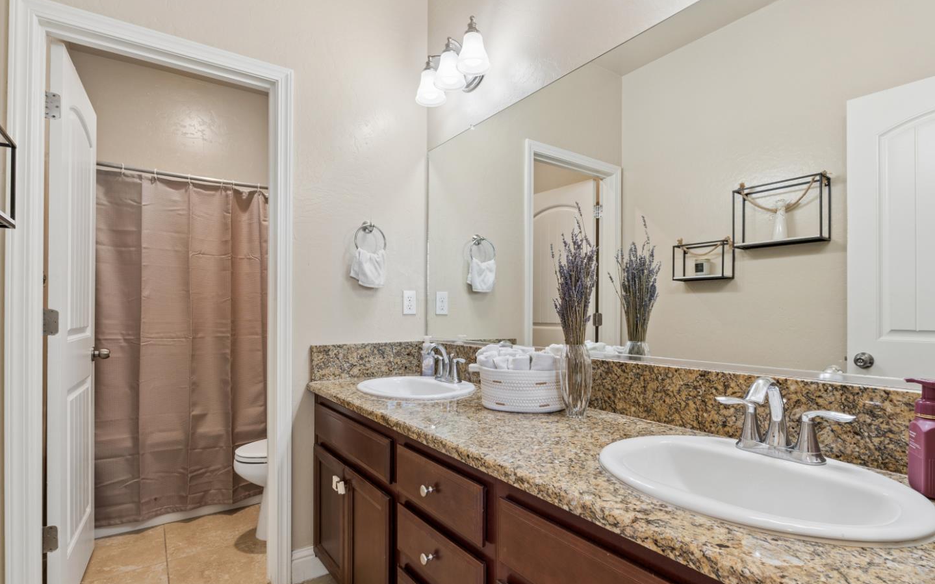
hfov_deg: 92.6
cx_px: 476
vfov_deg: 66.2
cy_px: 320
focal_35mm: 18
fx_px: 447
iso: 100
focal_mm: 11
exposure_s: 1/4
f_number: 7.1
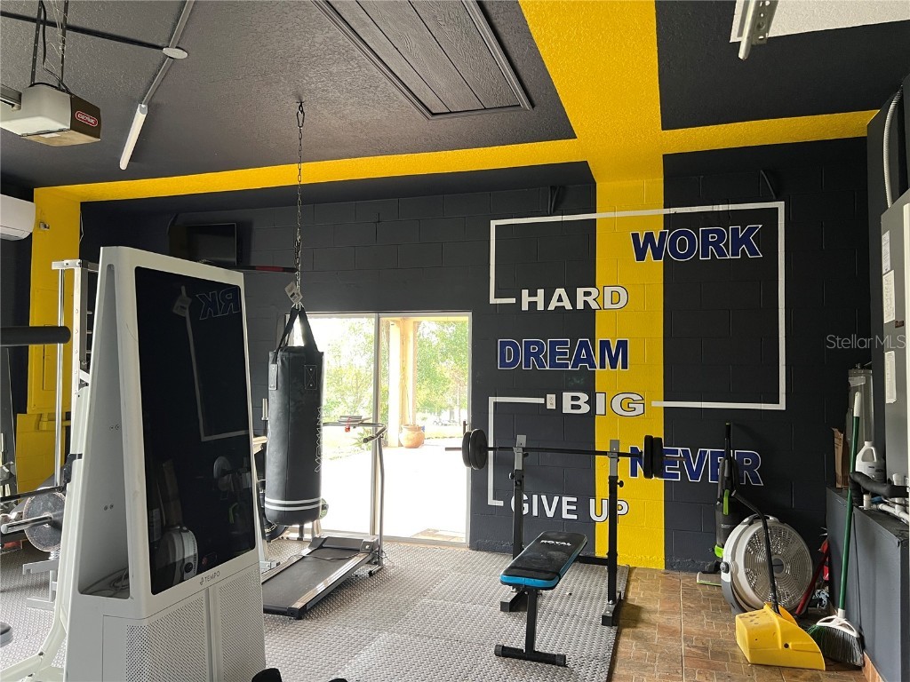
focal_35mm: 26
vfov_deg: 53.1
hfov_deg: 67.3
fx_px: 683
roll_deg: -0.8
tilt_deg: +1.3
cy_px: 341
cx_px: 455
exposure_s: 1/60
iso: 160
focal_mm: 5.7
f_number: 1.5
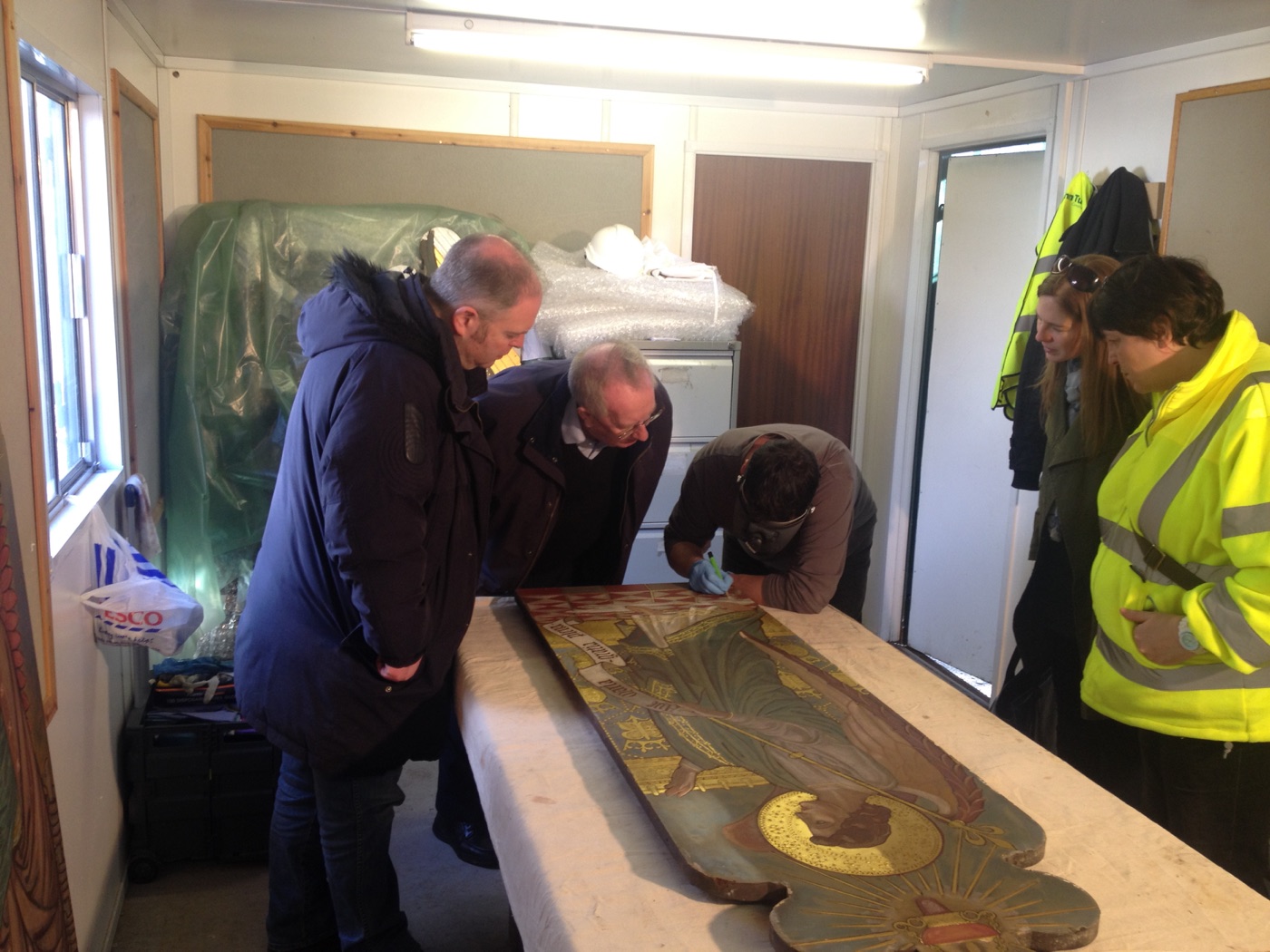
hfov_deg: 52.6
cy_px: 476
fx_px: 1284
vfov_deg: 40.7
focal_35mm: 35
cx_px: 635
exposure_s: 1/20
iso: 50
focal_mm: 4.28
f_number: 2.4
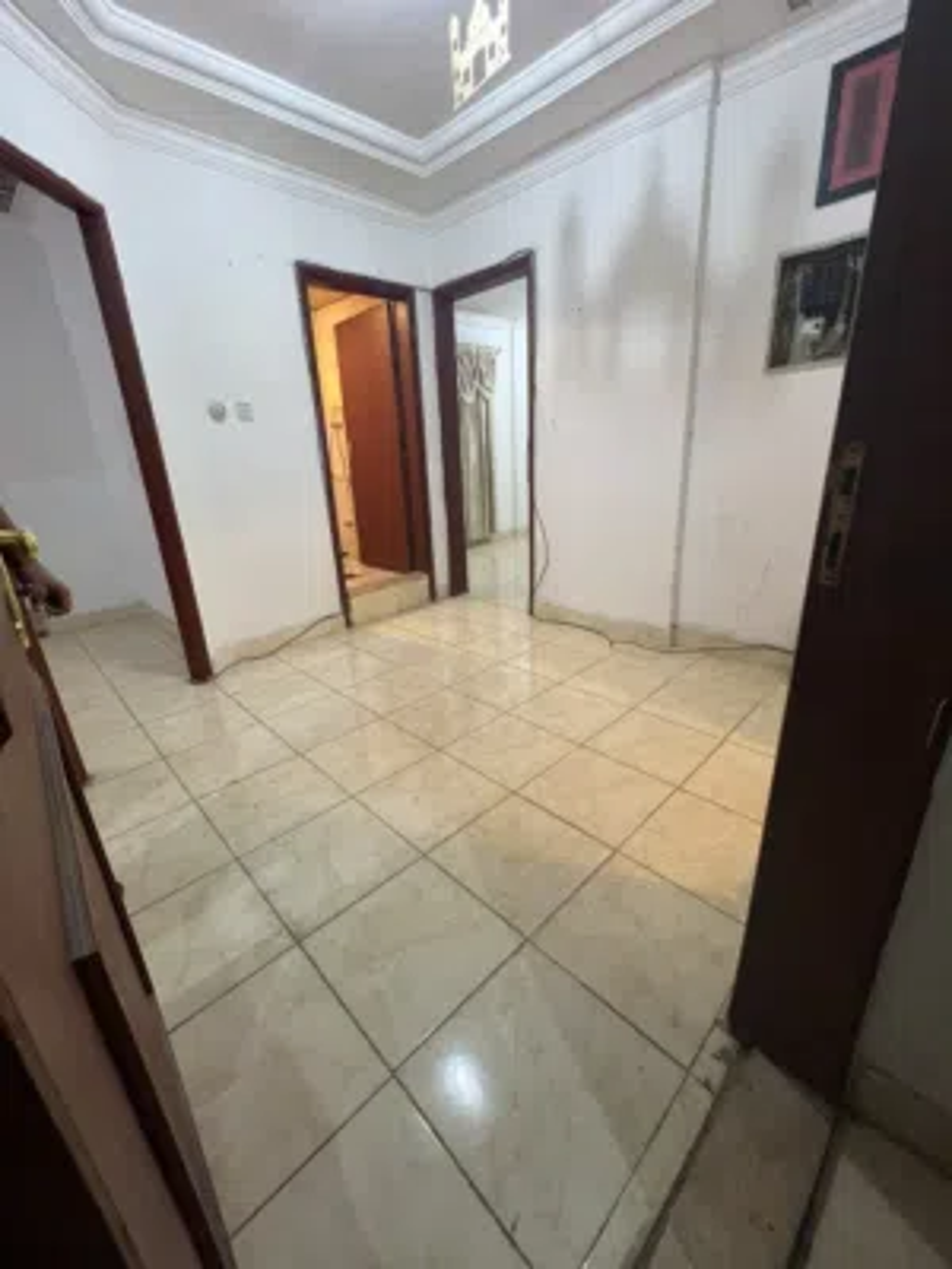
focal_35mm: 13
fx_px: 477
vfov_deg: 106.2
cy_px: 634
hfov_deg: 89.9
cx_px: 476
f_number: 1.8
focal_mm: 1.57
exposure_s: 1/50
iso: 250
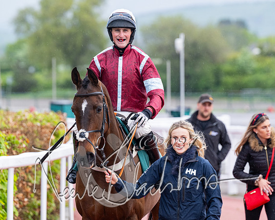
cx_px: 162
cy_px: 107
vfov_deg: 4.9
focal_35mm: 318
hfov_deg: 6.1
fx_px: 2589
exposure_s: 1/500
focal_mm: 250
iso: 1000
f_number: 5
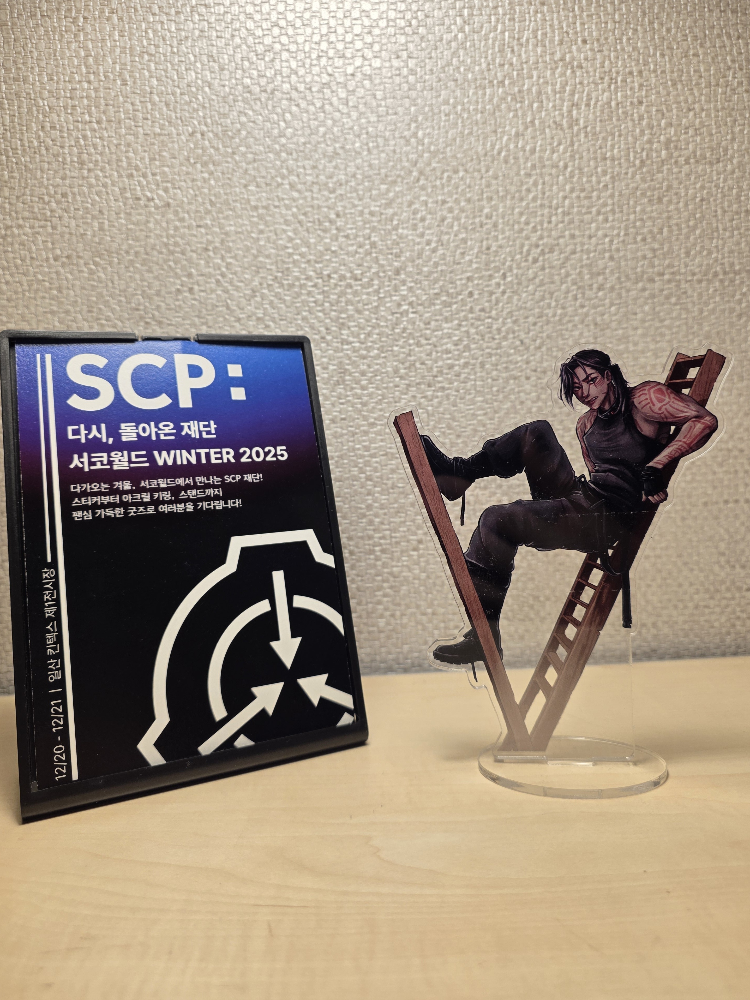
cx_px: 391
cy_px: 483
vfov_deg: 71.6
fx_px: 693
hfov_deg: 56.8
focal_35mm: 24
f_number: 1.7
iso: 80
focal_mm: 6.25
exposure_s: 1/120
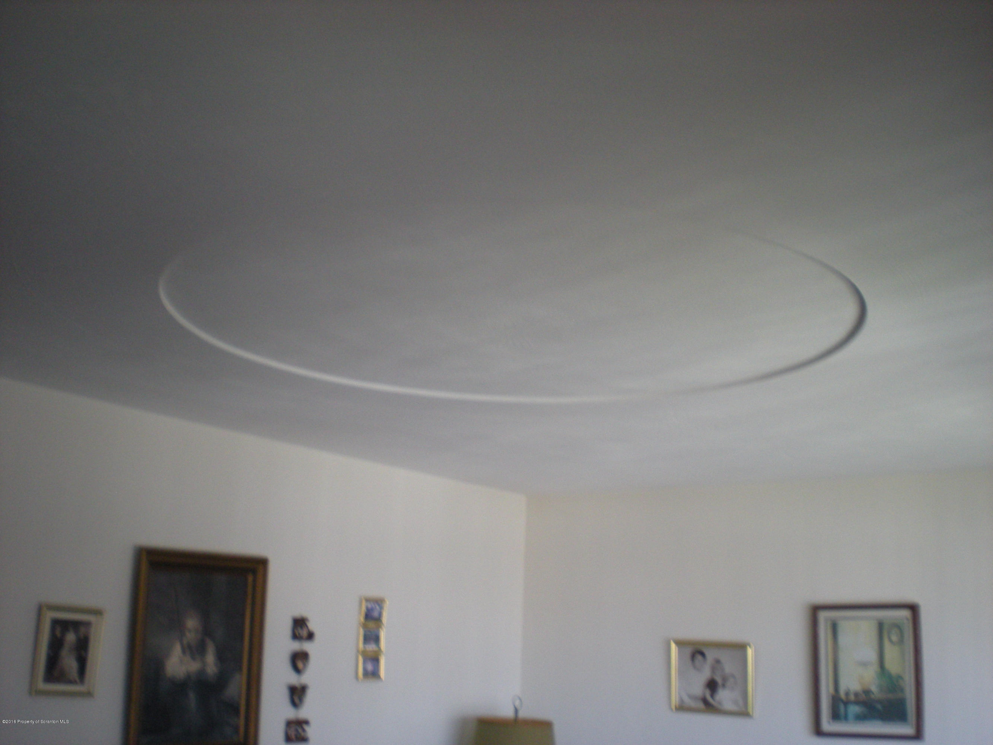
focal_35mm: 38
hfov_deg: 49.0
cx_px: 496
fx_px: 1090
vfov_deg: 37.7
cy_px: 372
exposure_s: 1/47.3
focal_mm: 6.3
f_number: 3.1
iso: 200
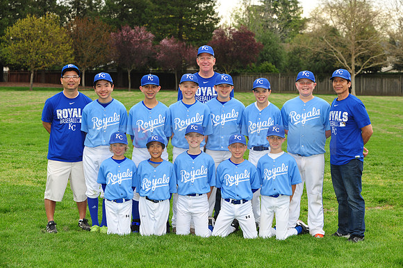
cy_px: 134
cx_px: 202
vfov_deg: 14.8
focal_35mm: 92
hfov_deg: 22.2
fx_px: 1029
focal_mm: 92
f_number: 7.1
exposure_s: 1/320
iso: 400
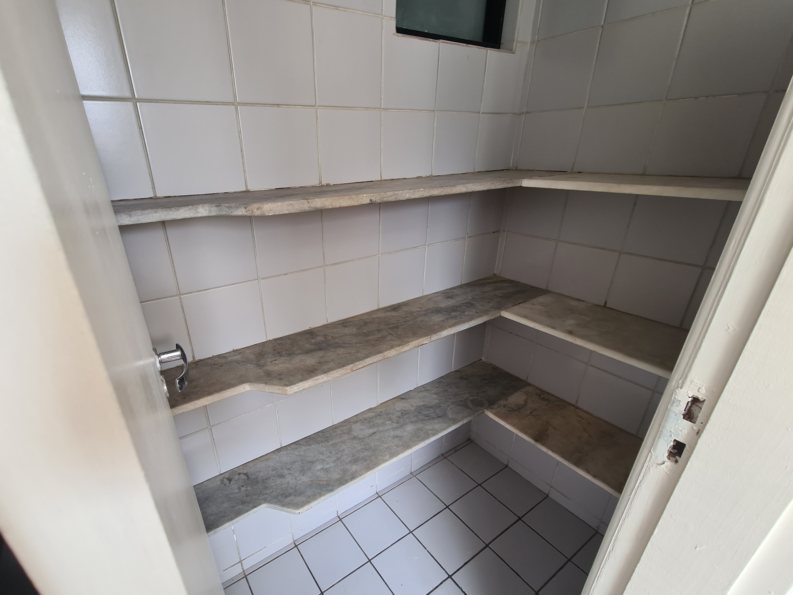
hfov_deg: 97.6
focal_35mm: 15
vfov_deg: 81.6
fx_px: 344
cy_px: 321
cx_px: 346
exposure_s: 1/50
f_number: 2.2
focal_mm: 2.2
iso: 80
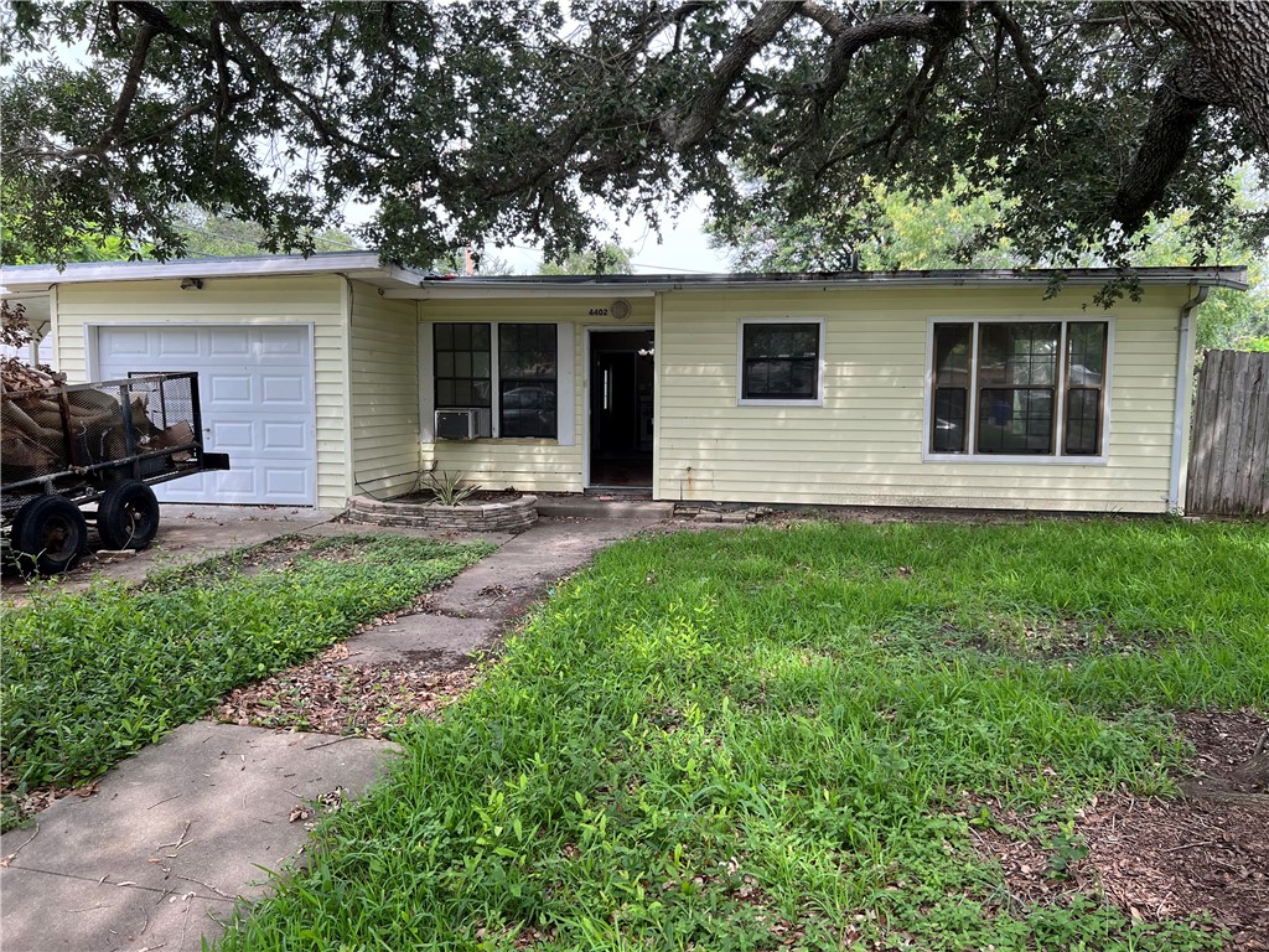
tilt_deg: -5.7
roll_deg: -2.0
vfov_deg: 53.1
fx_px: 953
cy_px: 476
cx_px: 634
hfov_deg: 67.3
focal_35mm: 26
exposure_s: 1/513
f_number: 1.5
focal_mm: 5.7
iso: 50
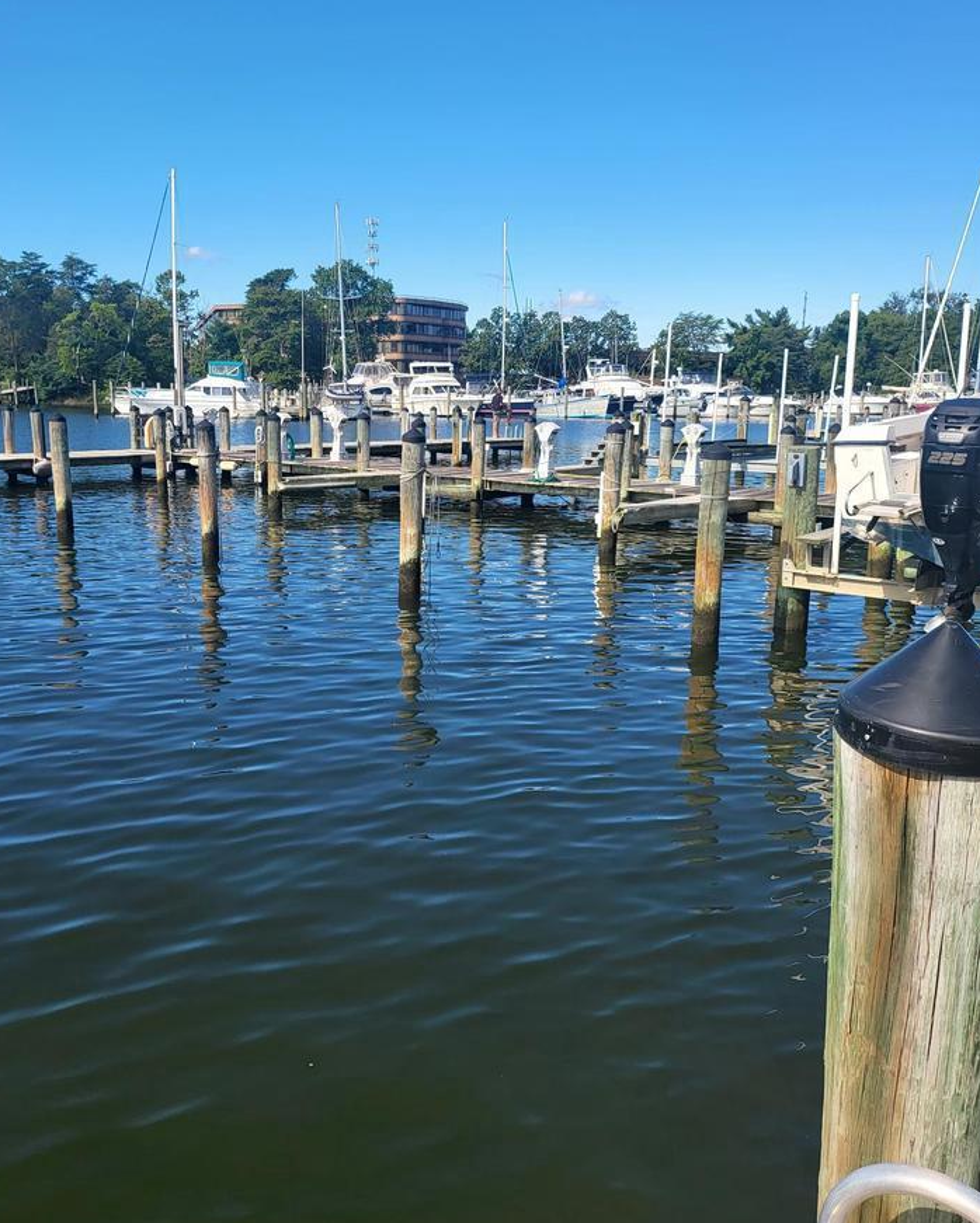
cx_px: 420
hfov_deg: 49.8
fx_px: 1051
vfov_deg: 60.4
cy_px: 578
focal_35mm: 29
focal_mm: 5
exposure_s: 1/1376
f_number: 1.8
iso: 40
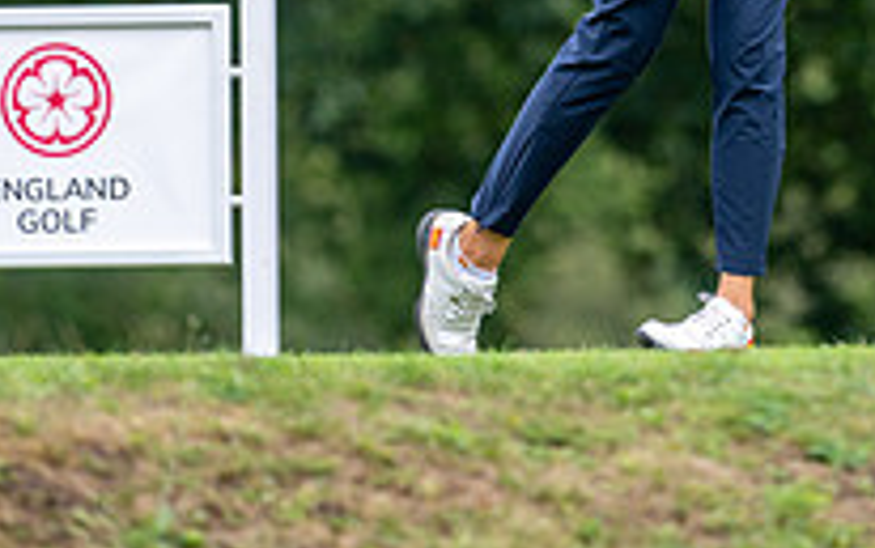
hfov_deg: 3.1
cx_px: 620
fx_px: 15938
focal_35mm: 668
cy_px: -327
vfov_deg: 2.0
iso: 400
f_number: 5
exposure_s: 1/1000
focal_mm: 300
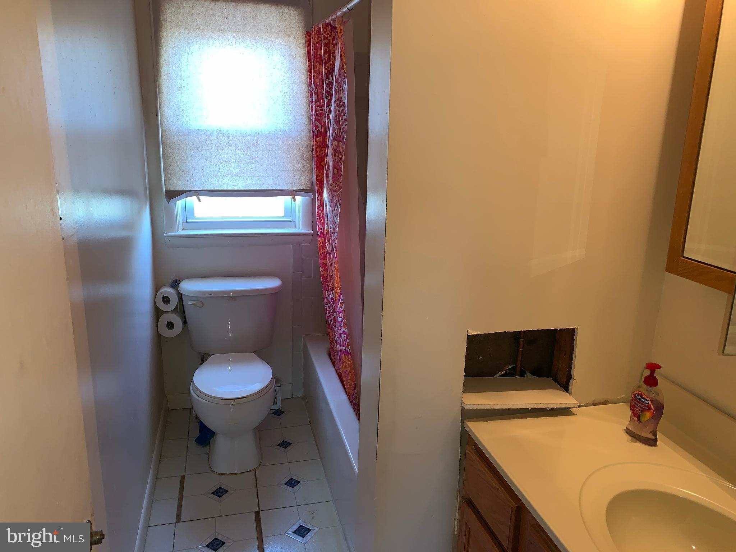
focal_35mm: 26
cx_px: 368
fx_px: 553
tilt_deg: -15.4
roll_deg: -1.4
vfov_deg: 53.1
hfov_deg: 67.3
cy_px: 276
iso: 32
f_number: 1.8
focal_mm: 4.25
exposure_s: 1/15
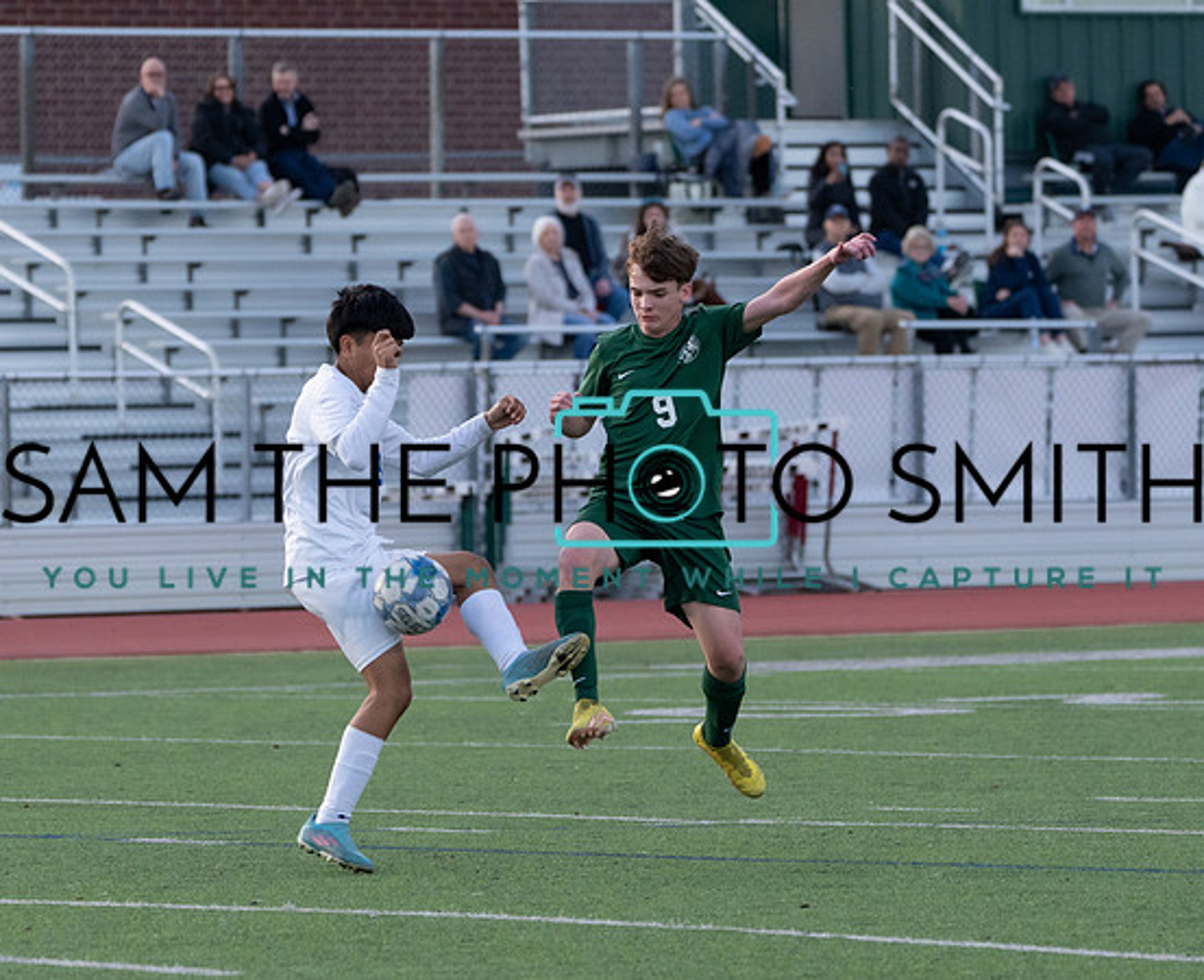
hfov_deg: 6.2
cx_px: 490
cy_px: 547
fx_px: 11057
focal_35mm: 308
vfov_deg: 5.1
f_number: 5.6
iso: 1600
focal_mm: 196
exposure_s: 1/1250
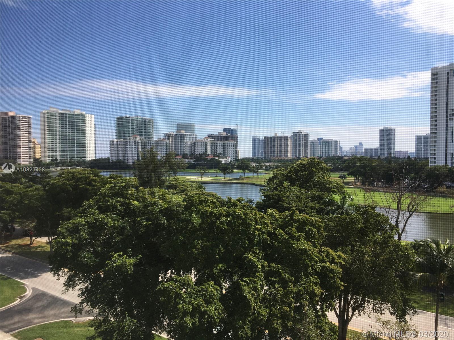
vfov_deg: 48.2
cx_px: 227
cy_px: 170
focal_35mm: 29
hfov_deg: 61.7
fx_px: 380
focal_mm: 4.15
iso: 25
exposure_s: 1/1131
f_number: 2.2
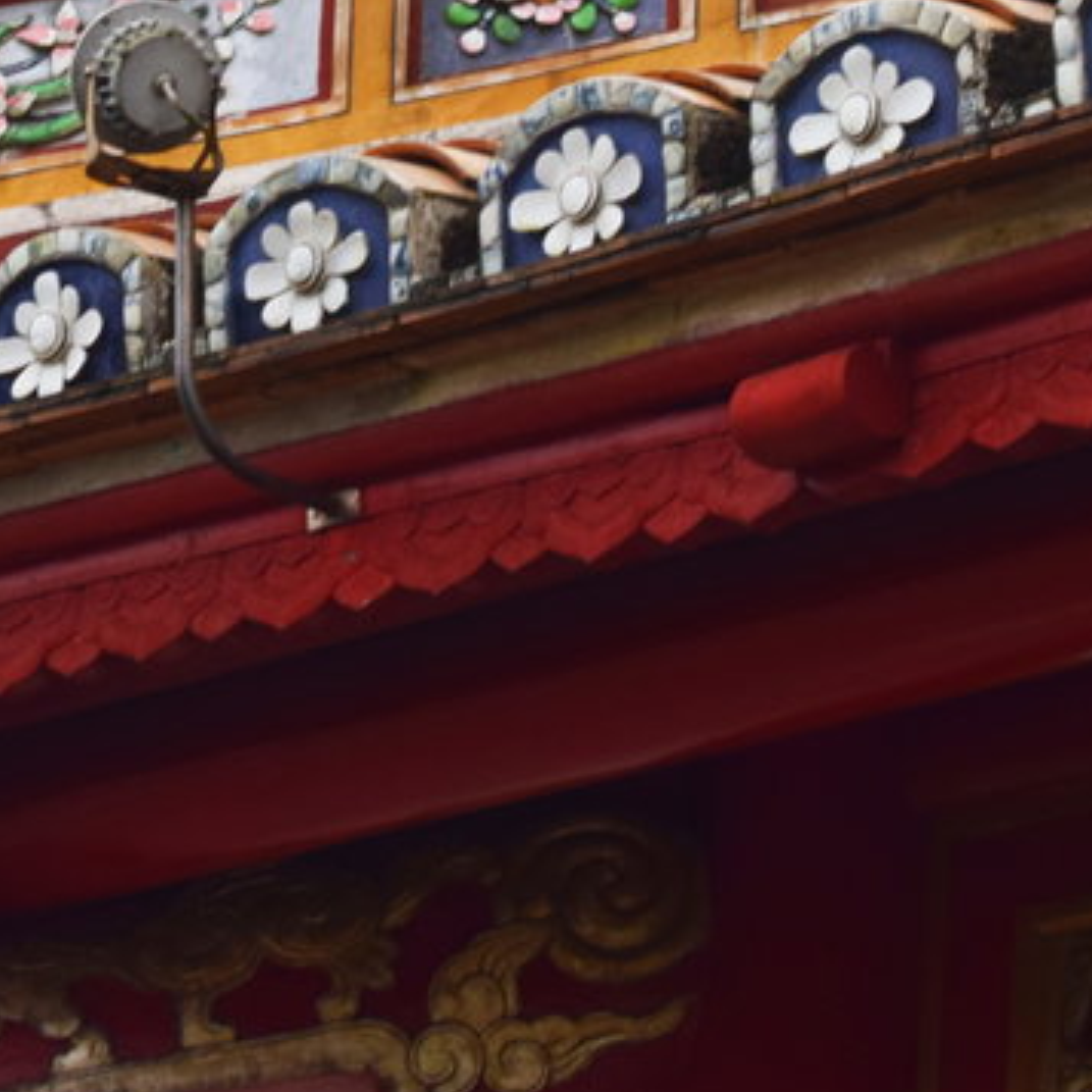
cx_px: 257
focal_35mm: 235
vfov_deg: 7.4
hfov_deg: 7.4
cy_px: -61
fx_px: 8402
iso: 400
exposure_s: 1/25
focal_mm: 55
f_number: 7.1
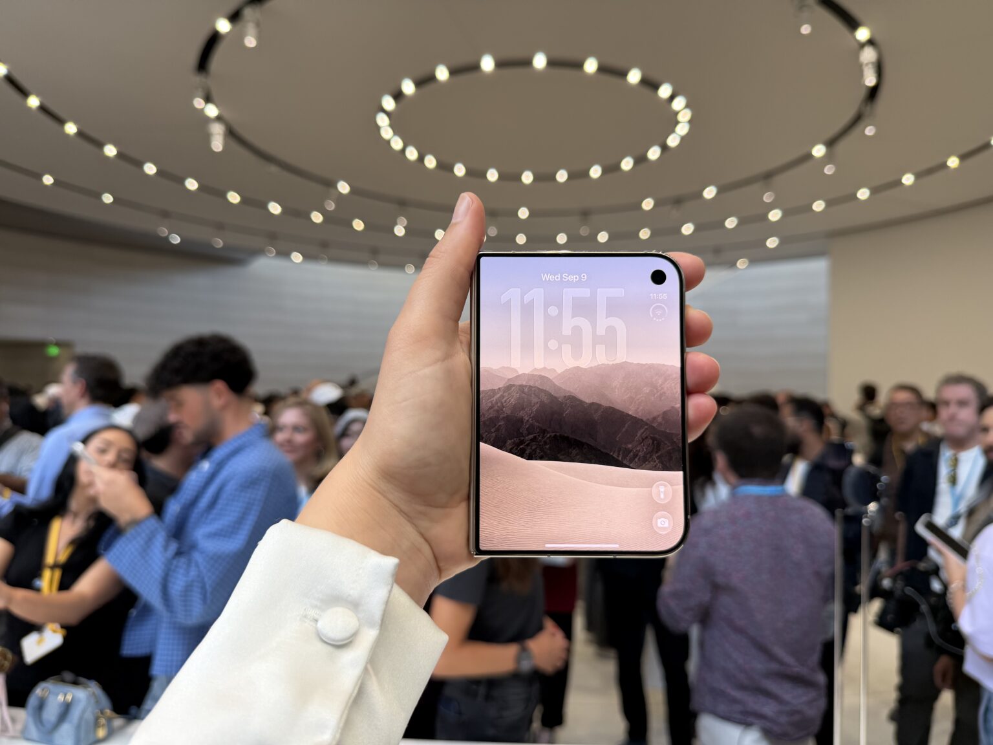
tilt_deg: +3.3
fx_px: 688
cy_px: 372
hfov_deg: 71.6
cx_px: 496
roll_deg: -1.6
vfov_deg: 56.8
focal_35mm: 24
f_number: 1.78
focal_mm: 6.76
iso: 64
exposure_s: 1/250
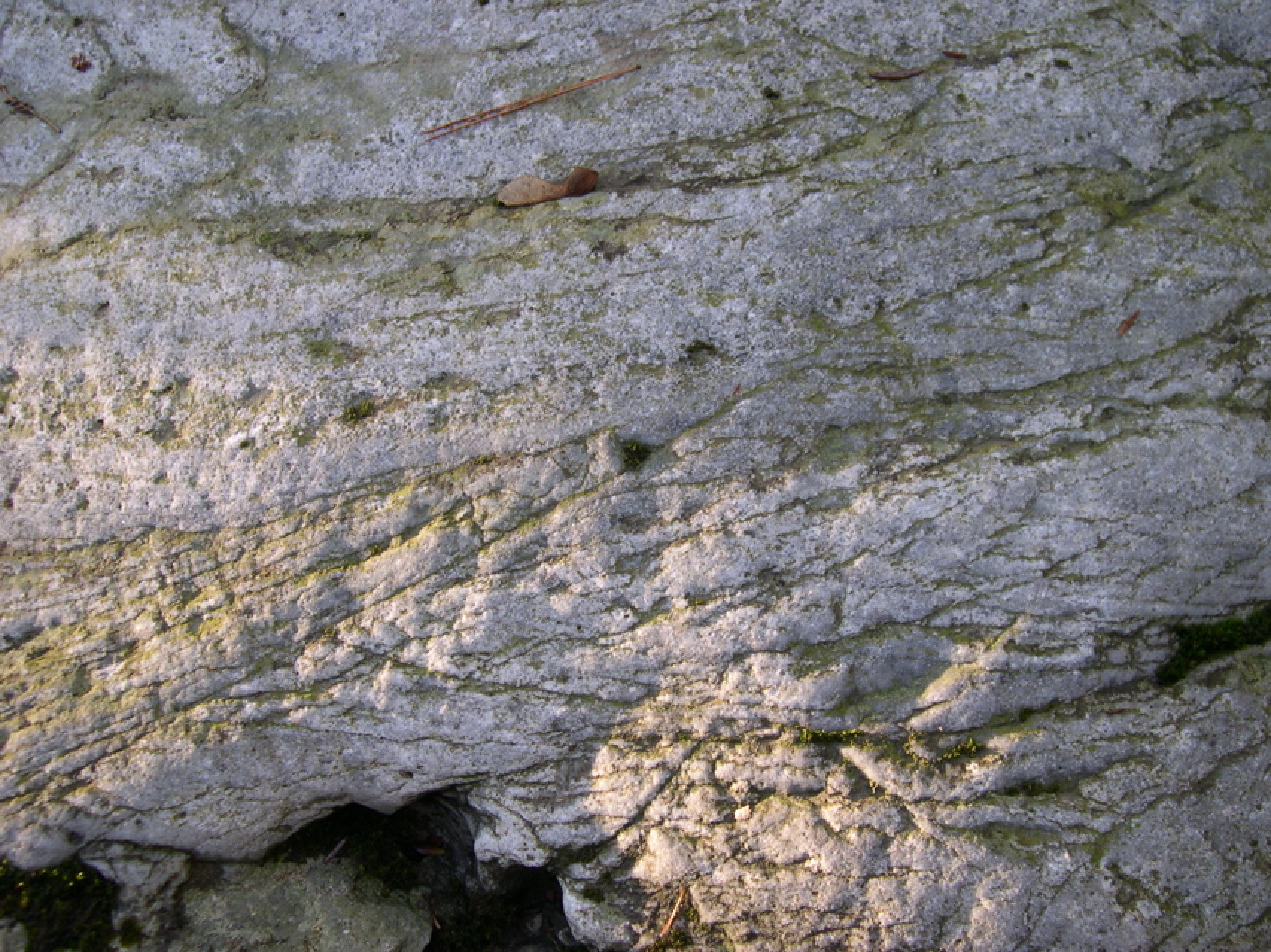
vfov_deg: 37.7
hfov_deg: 49.0
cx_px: 636
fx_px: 1395
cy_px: 476
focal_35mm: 38
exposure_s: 1/69.9
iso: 100
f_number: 2.8
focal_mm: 8
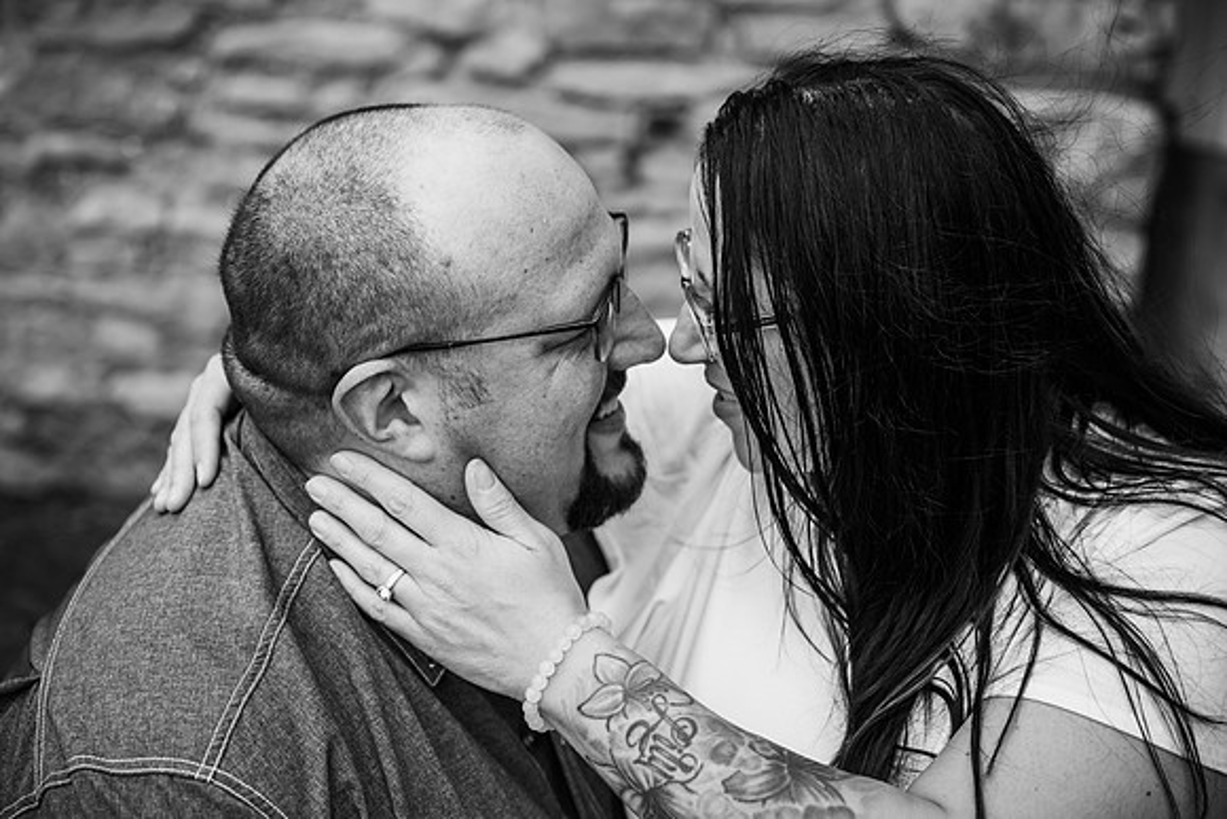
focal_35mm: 55
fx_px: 1875
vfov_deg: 24.6
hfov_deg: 36.2
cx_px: 614
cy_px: 410
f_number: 3.2
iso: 320
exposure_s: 1/400
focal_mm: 55
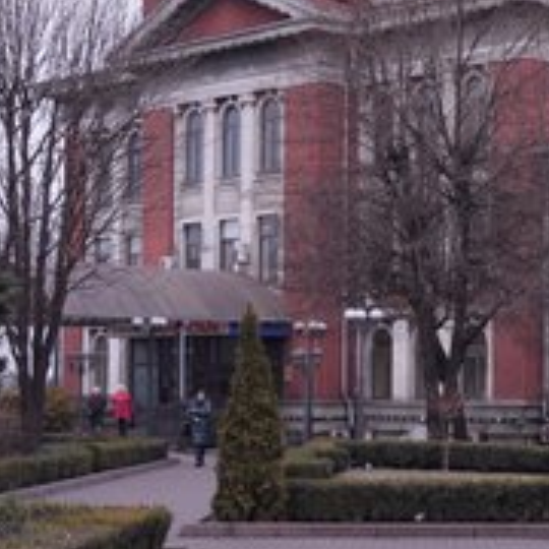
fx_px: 1597
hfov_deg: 19.2
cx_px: 497
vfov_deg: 19.5
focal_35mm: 89
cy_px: 258
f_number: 4
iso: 125
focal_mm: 47
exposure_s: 1/50
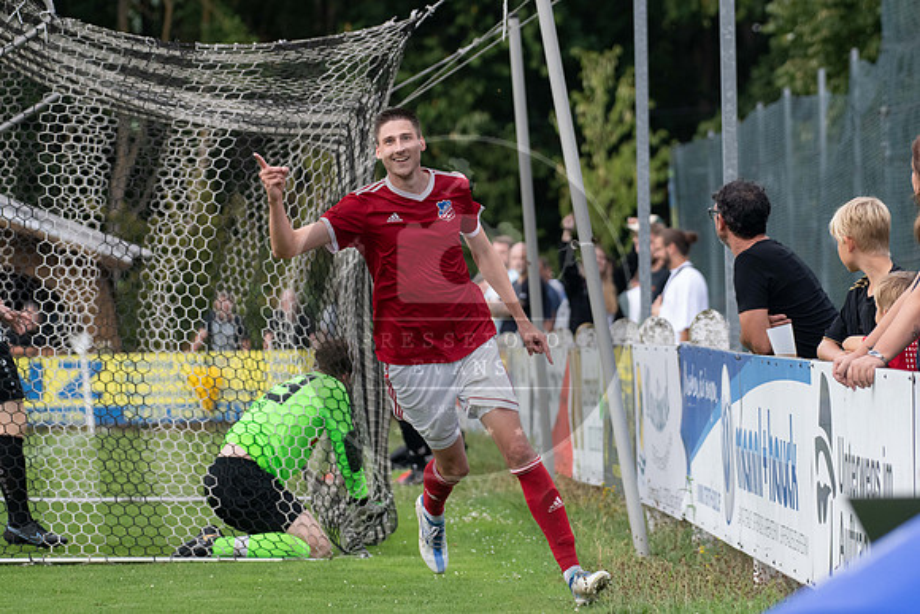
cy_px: 258
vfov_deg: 5.9
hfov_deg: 8.9
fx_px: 5923
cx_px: 533
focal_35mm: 232
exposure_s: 1/1600
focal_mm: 200
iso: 1600
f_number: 5.6
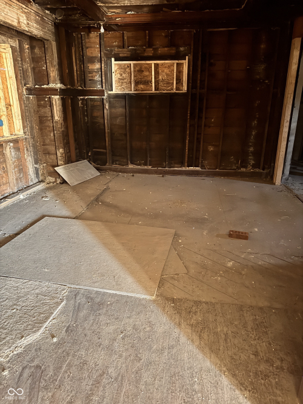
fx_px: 280
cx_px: 152
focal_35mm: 24
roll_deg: -1.1
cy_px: 202
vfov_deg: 71.6
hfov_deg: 56.8
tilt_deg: -18.7
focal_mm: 6.76
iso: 1600
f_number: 1.78
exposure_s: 1/18
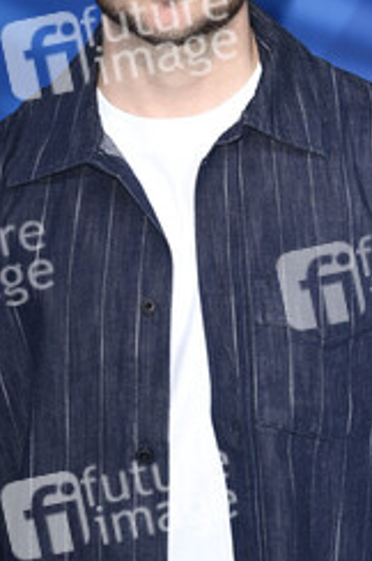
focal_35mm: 238
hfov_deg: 5.8
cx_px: 186
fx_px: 3699
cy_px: 161
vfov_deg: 8.7
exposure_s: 1/250
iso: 640
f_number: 6.3
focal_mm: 145
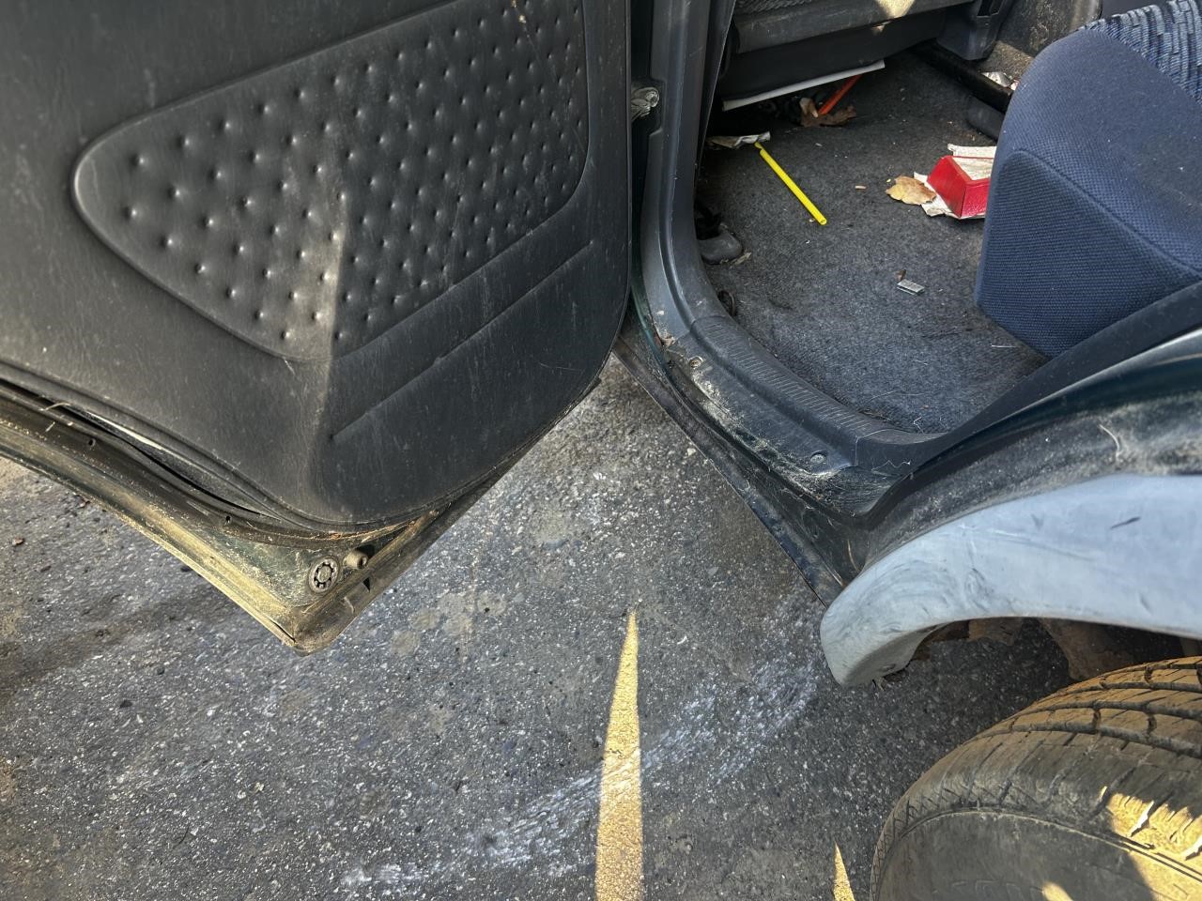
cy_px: 450
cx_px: 601
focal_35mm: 26
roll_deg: +2.5
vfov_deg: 53.1
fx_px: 903
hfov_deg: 67.3
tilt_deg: -43.4
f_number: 1.5
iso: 80
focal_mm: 5.7
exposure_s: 1/121
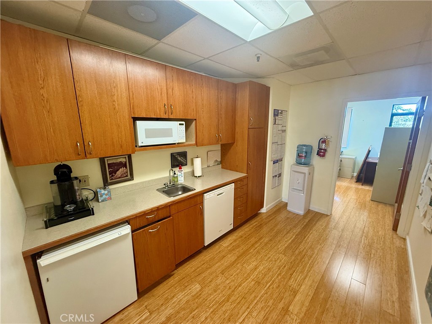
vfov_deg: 85.7
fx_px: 175
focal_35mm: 14
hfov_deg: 102.1
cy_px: 162
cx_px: 216
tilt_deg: -11.2
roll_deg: +0.4
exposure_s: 1/60
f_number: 2.2
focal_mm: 2.22
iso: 400
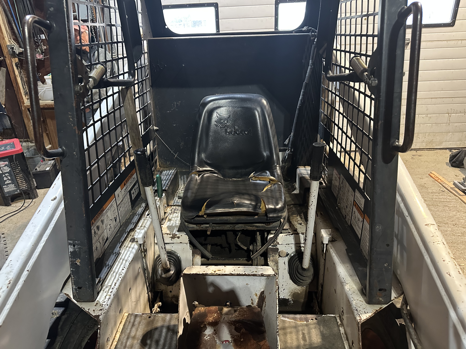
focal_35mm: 24
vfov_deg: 56.8
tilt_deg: -25.1
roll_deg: +2.4
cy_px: 174
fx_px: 323
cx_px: 233
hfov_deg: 71.6
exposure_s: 1/40
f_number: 1.78
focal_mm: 6.86
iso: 640
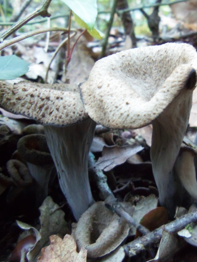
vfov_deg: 45.8
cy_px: 133
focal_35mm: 41
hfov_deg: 34.8
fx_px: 311
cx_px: 131
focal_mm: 5.1
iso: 400
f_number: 3.9
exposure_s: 1/6
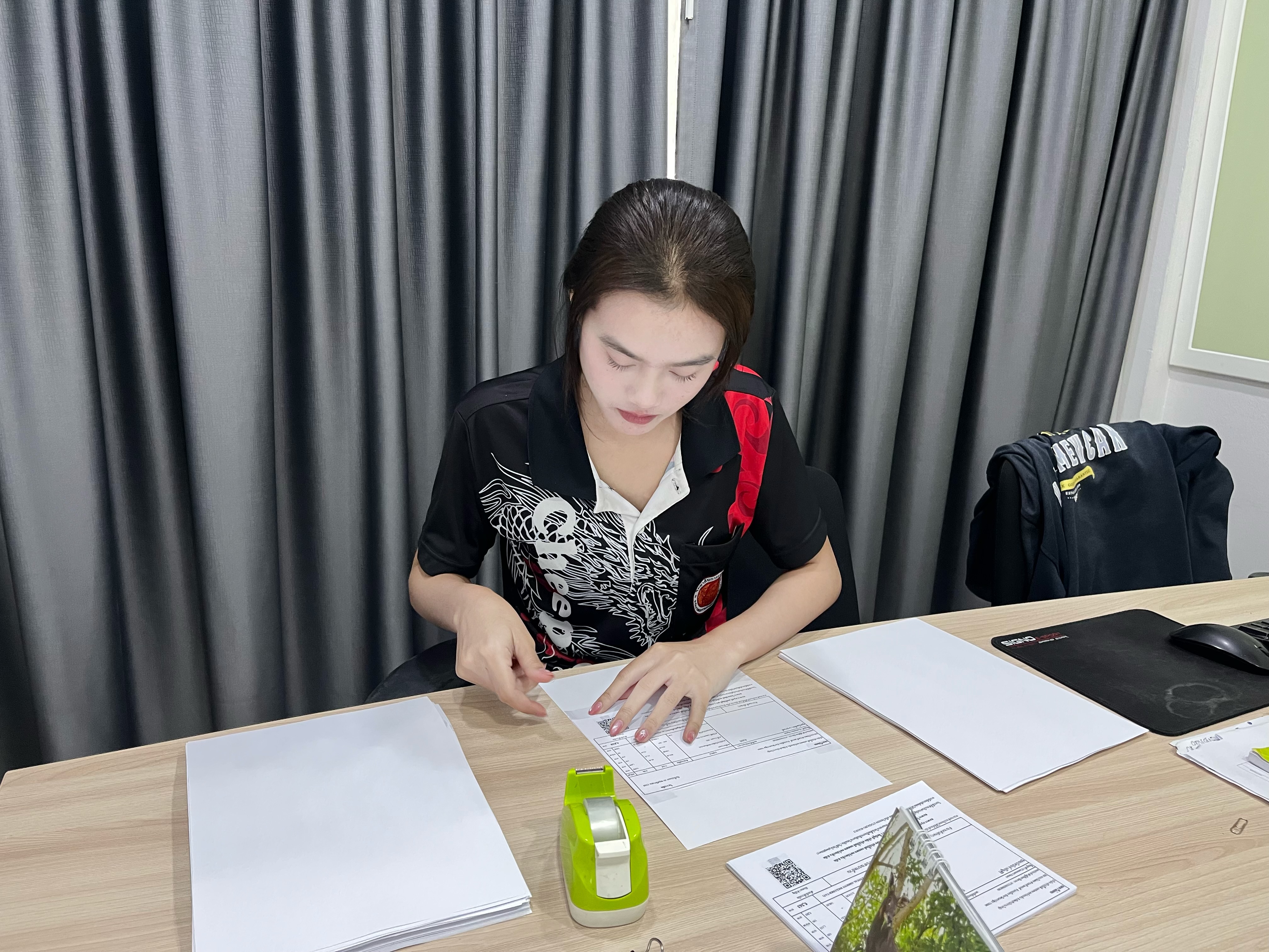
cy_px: 476
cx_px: 634
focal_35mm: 26
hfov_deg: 67.3
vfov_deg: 53.1
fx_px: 953
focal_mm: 5.1
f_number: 1.6
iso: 250
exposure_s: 1/50
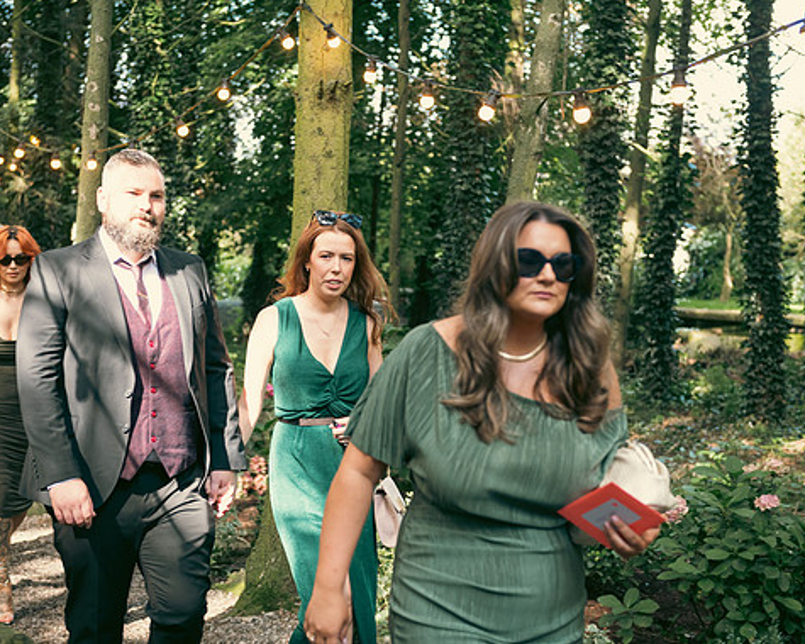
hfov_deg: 30.0
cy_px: 318
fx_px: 1501
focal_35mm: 63
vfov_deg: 24.2
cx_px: 336
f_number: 3.5
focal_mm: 55
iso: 250
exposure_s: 1/160
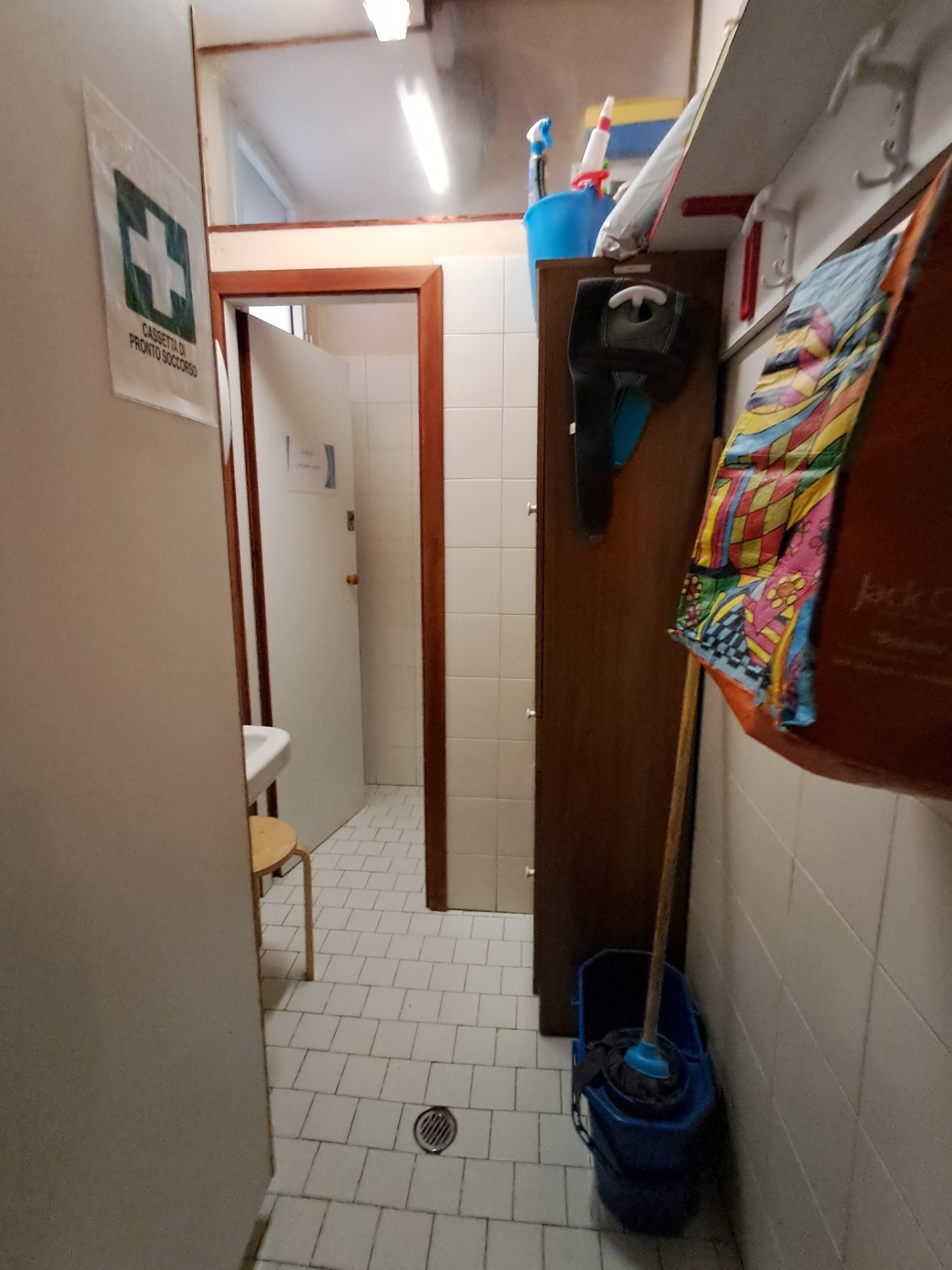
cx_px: 476
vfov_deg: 94.5
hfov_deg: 78.1
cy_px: 635
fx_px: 587
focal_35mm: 16
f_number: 2.2
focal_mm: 1.64
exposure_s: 1/20
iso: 500
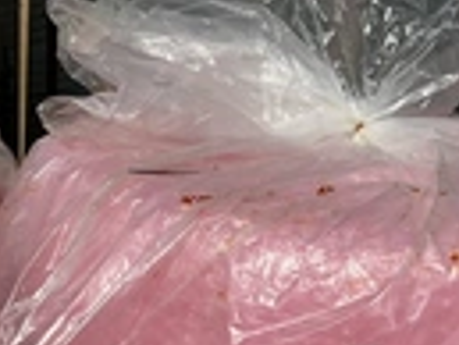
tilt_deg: -23.4
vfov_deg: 16.3
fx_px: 1155
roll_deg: -4.7
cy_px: 409
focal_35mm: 87
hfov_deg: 22.5
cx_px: 270
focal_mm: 3
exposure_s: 1/5263
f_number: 1.8
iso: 25
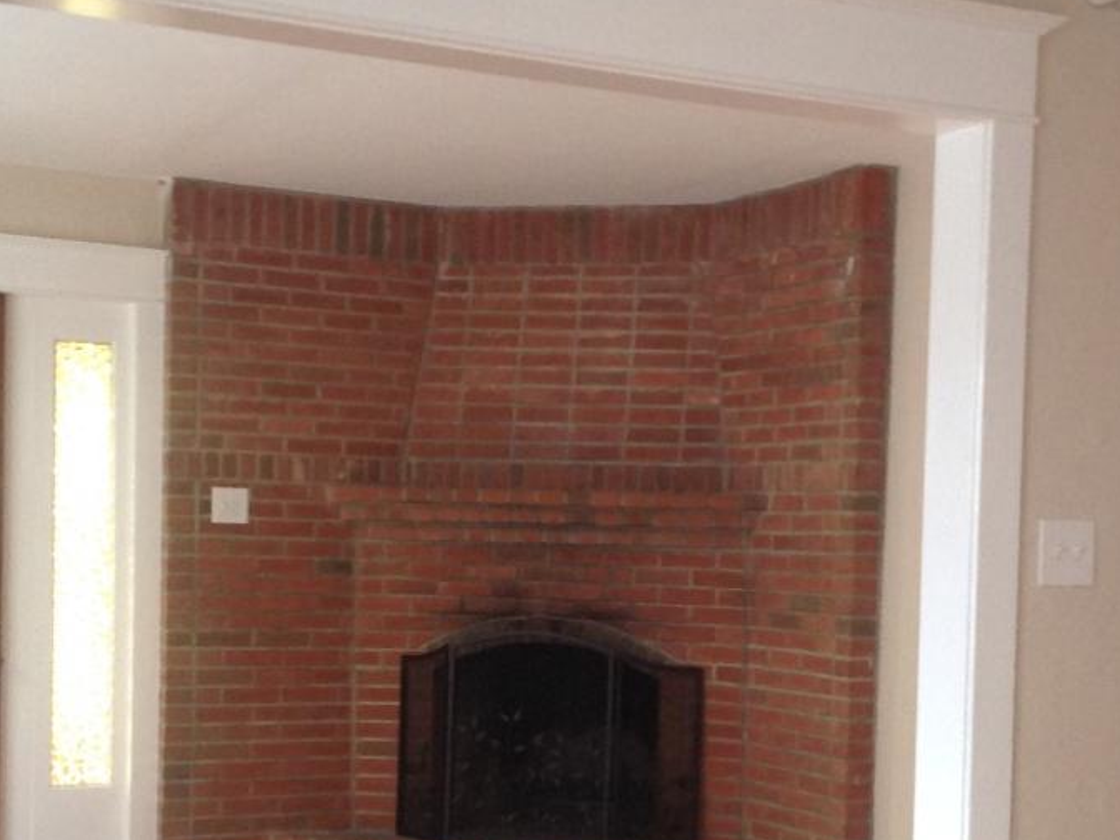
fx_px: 2427
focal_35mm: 75
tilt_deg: -4.2
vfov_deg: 19.5
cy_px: 642
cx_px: 742
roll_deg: -0.6
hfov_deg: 25.9
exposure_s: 1/15
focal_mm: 4.28
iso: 125
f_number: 2.4
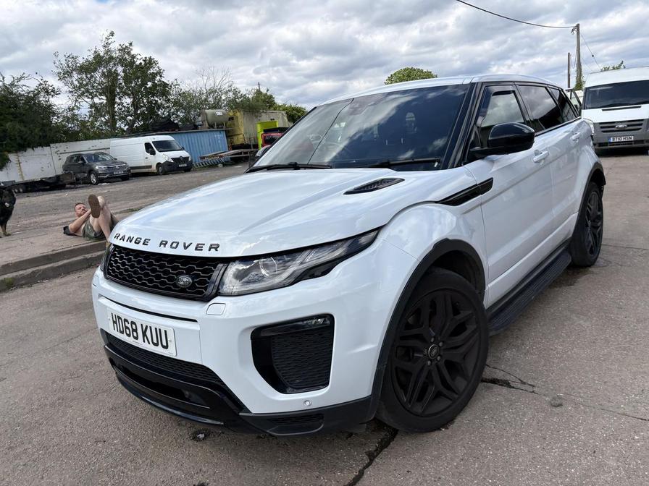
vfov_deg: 53.1
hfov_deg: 67.3
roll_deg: +3.5
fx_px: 487
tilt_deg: -18.2
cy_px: 243
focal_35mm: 26
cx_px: 324
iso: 50
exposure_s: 1/2865
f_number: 1.6
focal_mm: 5.96
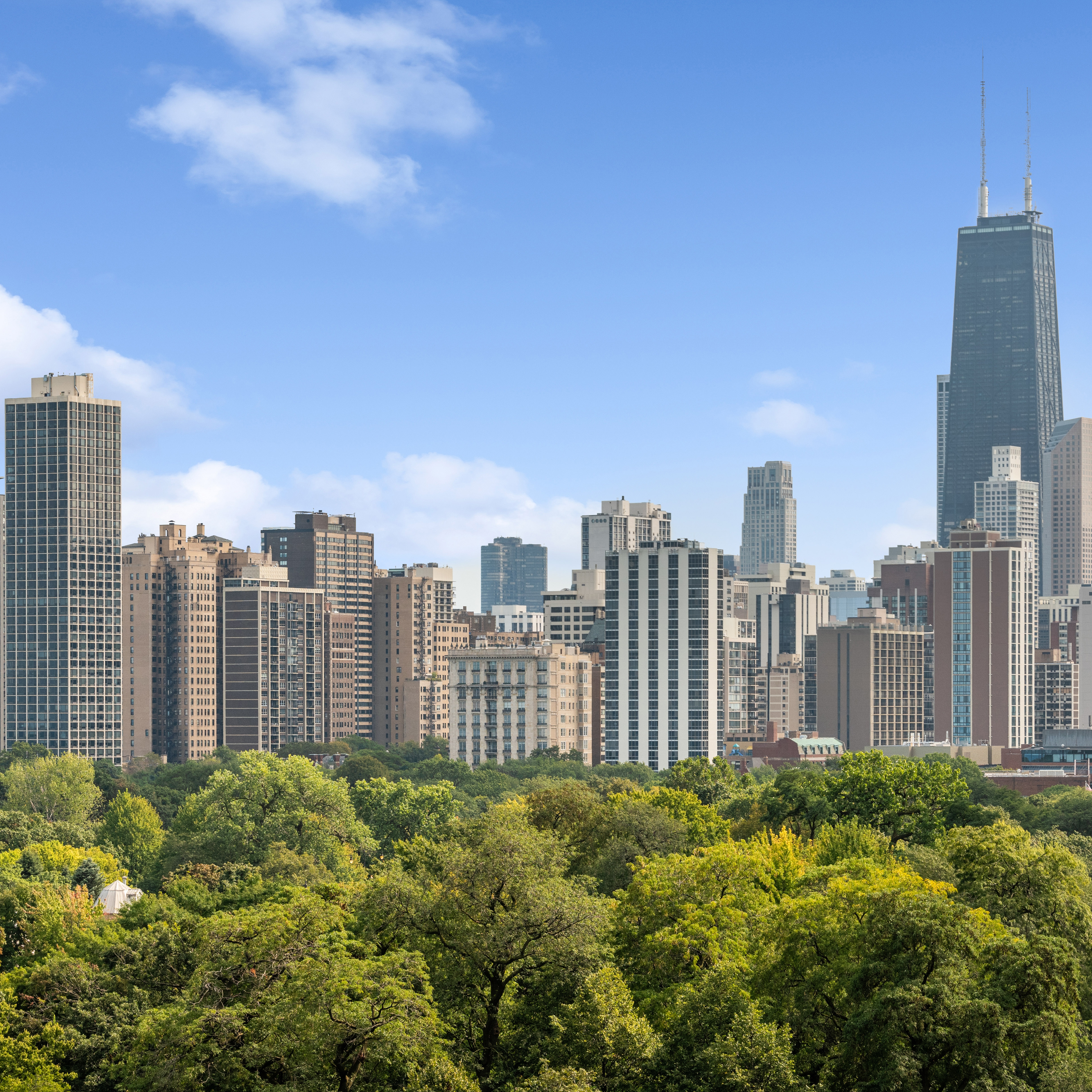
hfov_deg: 15.8
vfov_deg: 15.8
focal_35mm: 110
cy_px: 545
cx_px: 548
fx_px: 3926
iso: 400
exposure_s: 1/800
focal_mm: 86
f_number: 8
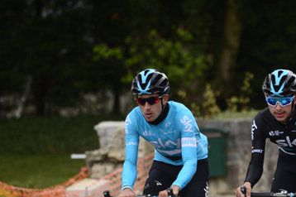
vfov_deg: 3.1
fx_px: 3672
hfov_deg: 4.6
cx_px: 251
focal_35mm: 447
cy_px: 193
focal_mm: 200
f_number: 2.8
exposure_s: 1/1000
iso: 400
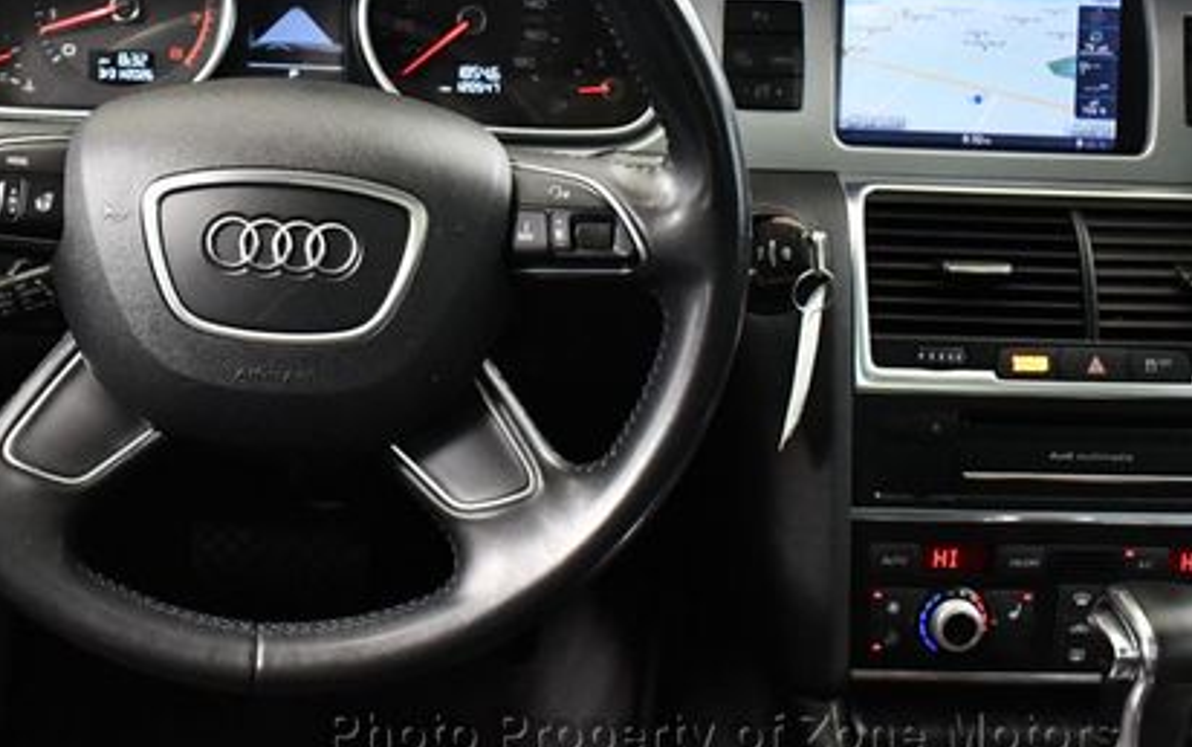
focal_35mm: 57
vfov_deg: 22.5
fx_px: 1853
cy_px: 168
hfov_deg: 34.9
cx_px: 289
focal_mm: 18
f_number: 3.5
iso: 4000
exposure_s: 1/60
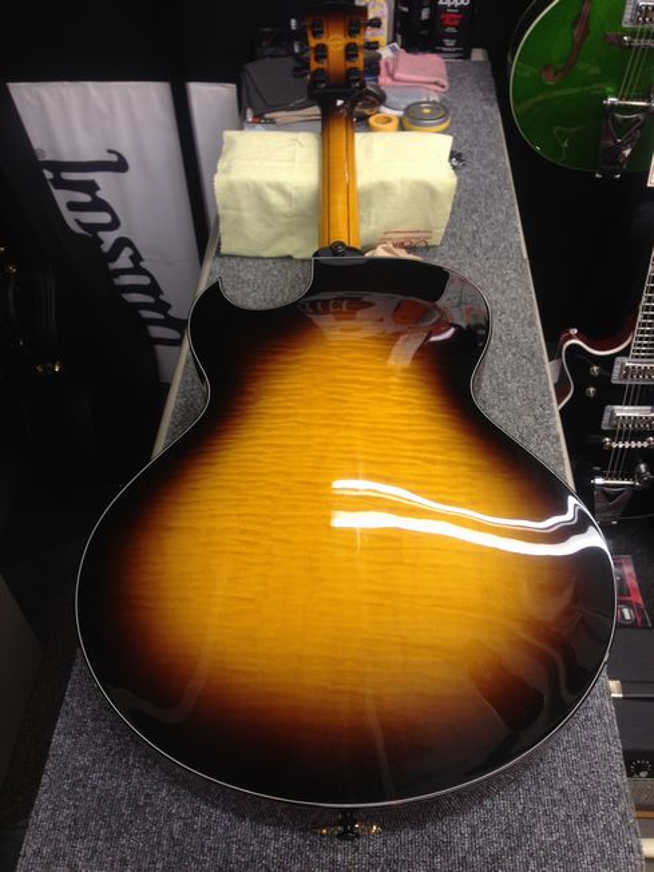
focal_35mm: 33
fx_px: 831
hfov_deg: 42.9
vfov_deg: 55.4
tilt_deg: -45.1
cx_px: 327
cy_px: 436
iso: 50
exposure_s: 1/30
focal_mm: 4.12
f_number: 2.4
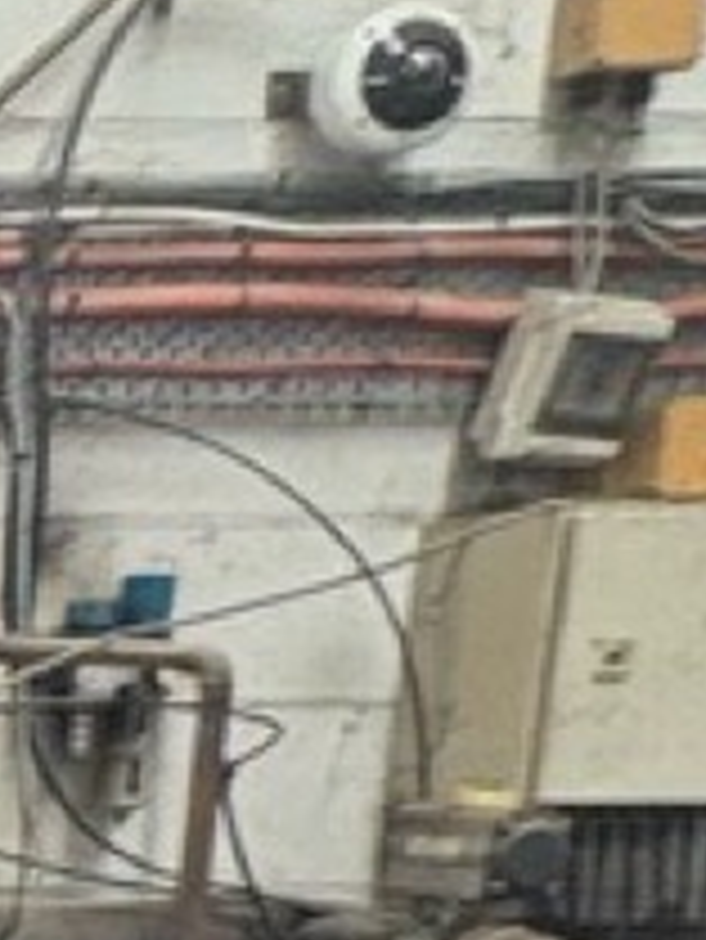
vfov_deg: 16.0
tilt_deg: -9.9
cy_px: 1365
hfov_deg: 8.3
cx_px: -2015
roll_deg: -0.5
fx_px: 3097
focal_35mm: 114
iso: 200
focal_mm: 2.22
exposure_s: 1/50
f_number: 2.2
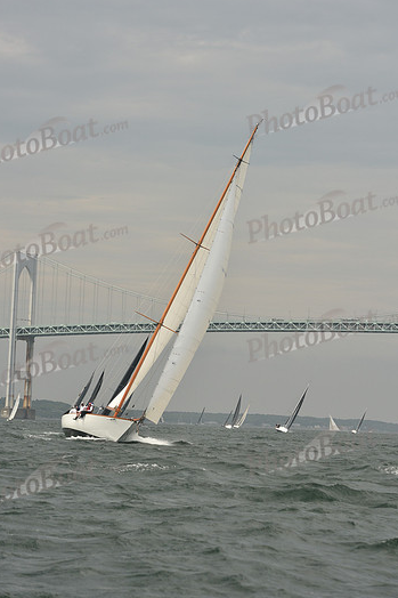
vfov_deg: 18.1
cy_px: 290
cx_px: 188
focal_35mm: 113
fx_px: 1875
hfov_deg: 12.1
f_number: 5.6
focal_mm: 102
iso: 250
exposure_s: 1/640
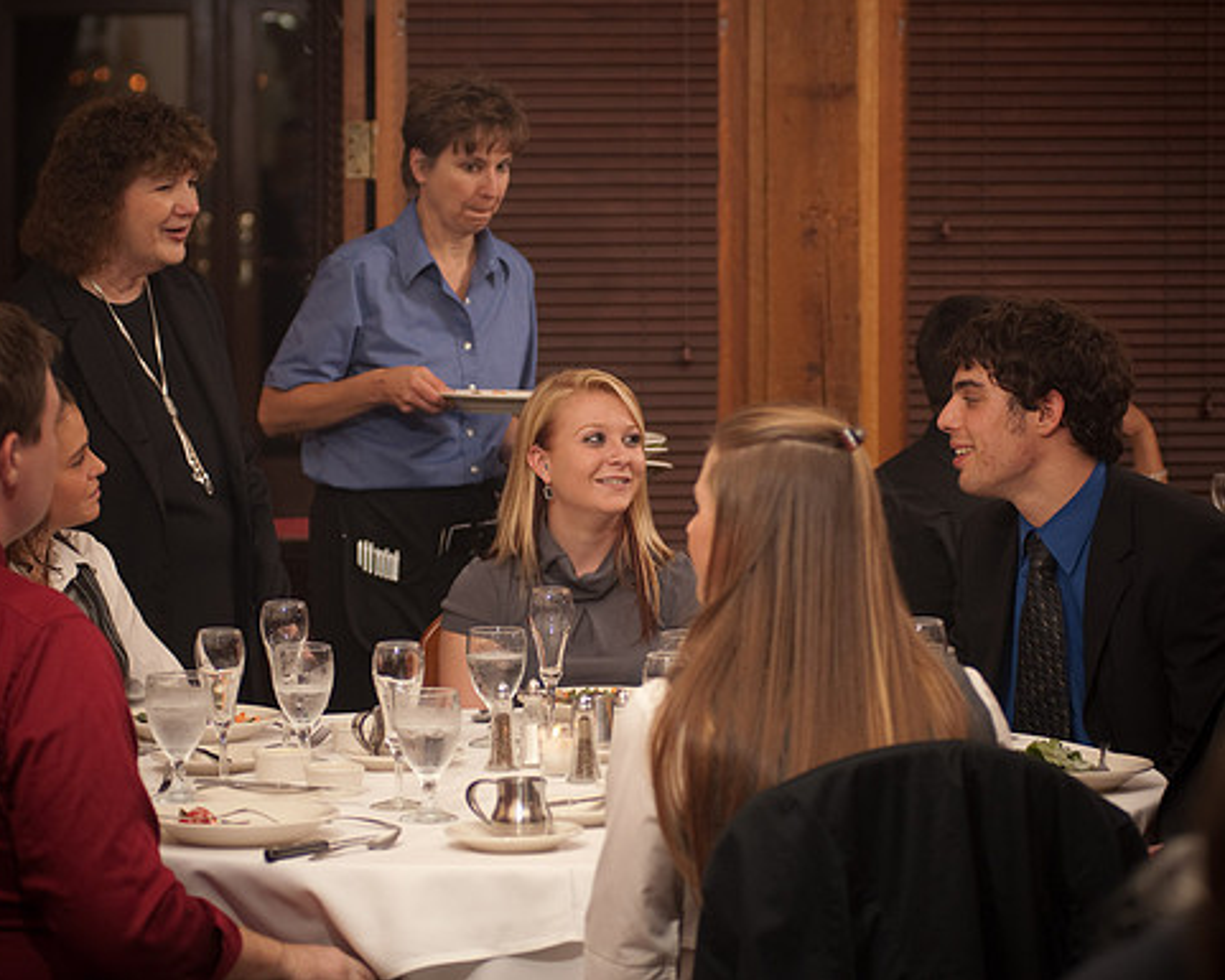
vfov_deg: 10.6
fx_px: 5294
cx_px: 598
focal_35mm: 146
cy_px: 489
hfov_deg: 13.2
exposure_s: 1/40
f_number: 4
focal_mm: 86
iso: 200
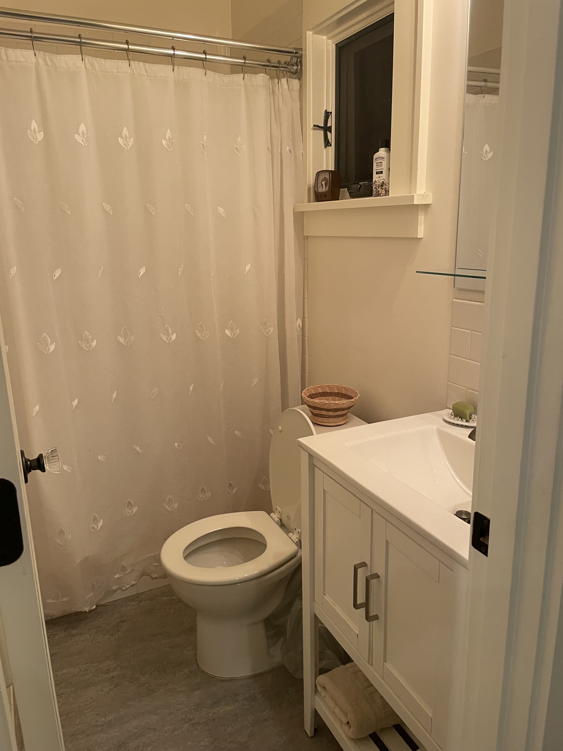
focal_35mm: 26
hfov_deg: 53.1
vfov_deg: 67.3
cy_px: 376
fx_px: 564
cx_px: 282
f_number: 1.6
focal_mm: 4.2
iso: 160
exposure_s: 1/60
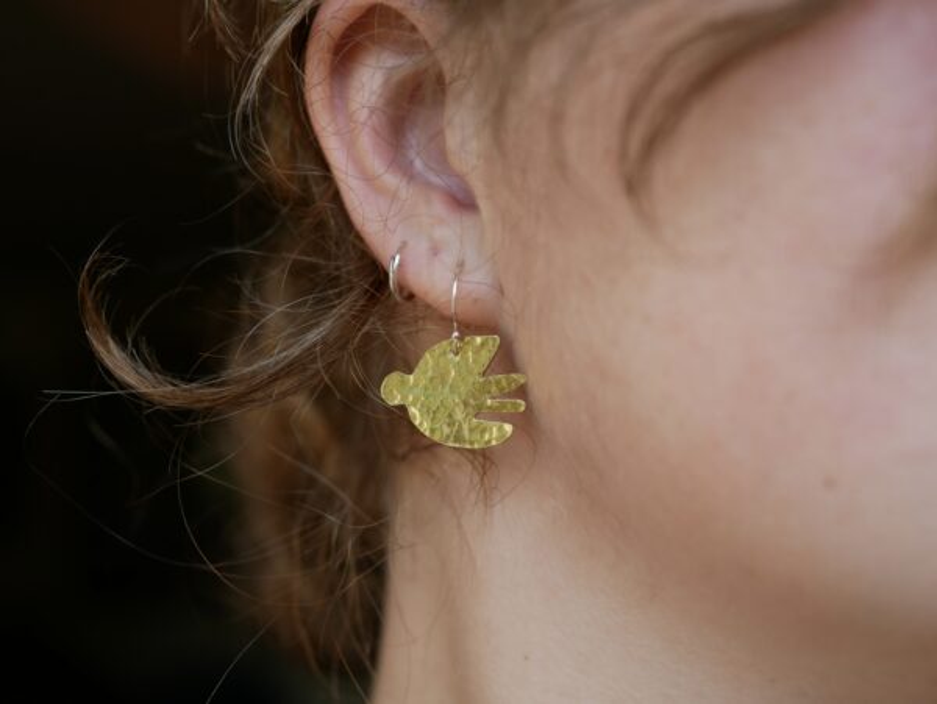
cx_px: 468
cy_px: 352
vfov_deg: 29.1
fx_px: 1355
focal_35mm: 50
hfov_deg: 38.2
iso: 200
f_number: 2.5
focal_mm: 25
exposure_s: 1/400
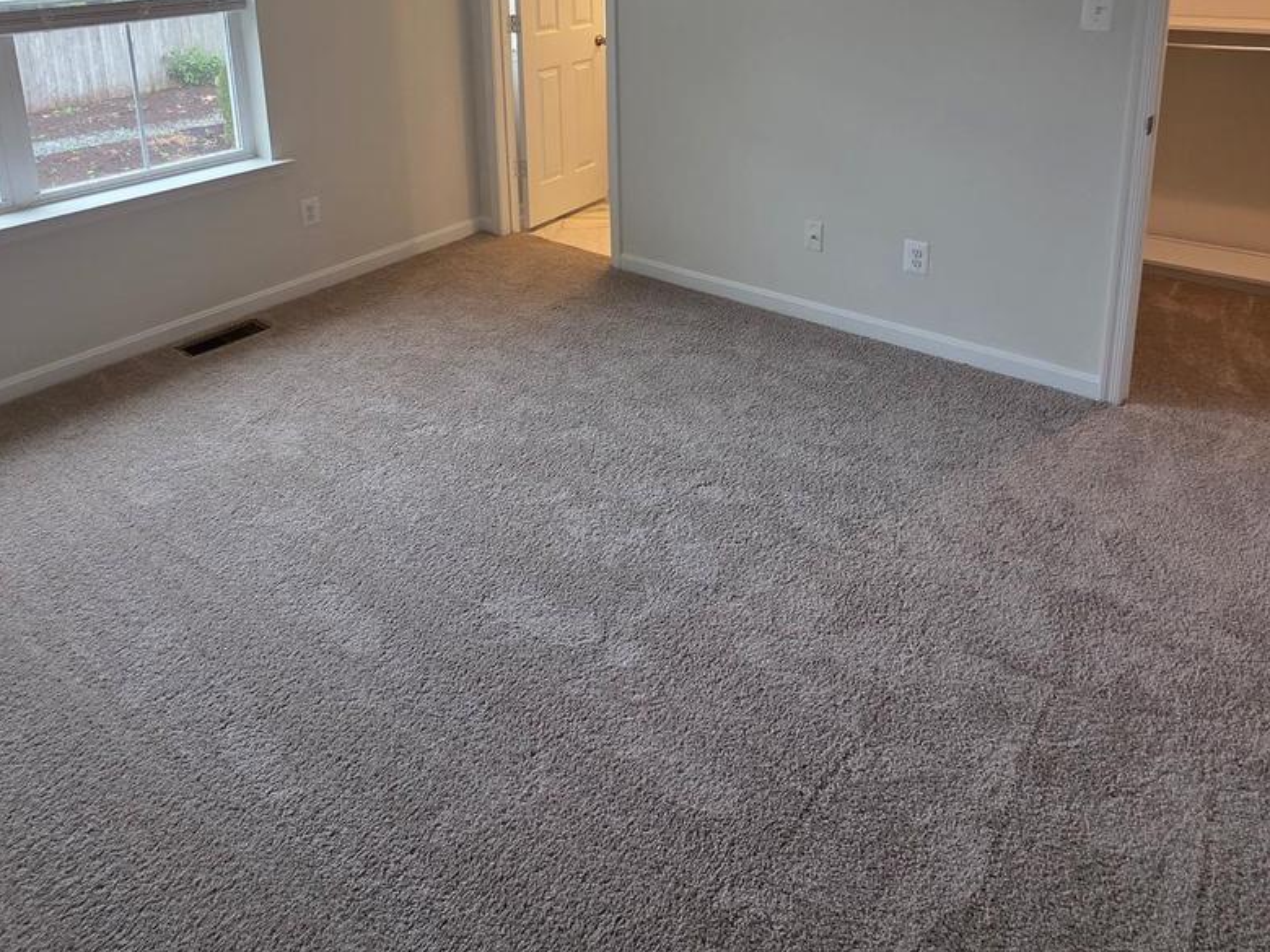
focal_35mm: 24
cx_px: 596
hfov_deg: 71.5
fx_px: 881
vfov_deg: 51.8
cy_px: 143
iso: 100
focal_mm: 2.2
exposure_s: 1/120
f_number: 1.9
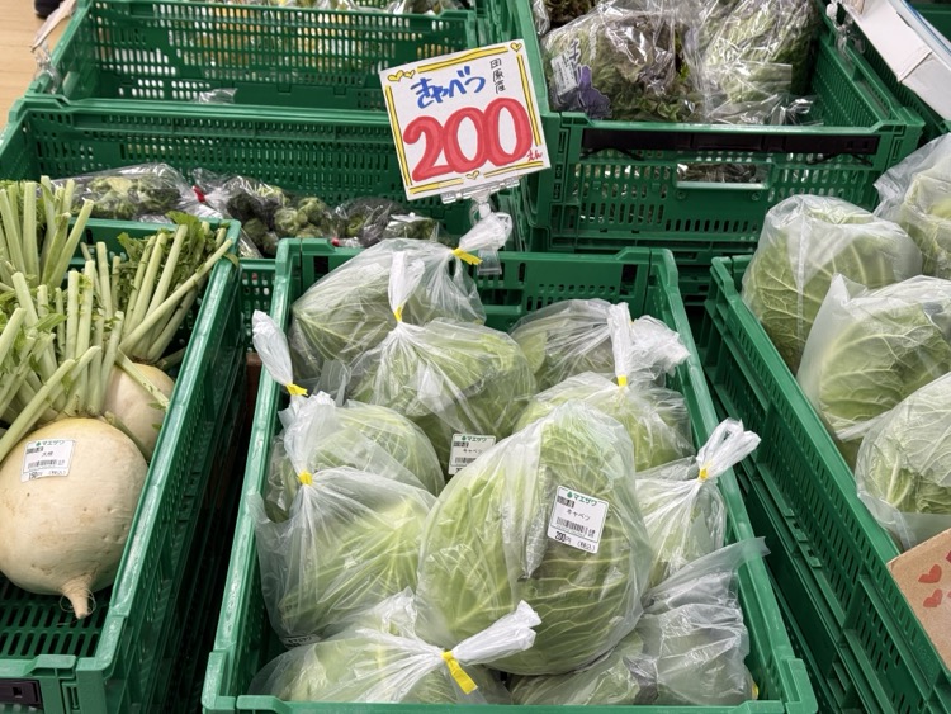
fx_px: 1319
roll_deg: -3.7
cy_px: 357
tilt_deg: -35.2
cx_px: 476
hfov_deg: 39.6
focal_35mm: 48
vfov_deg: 30.3
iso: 100
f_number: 1.78
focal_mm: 6.76
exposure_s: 1/104
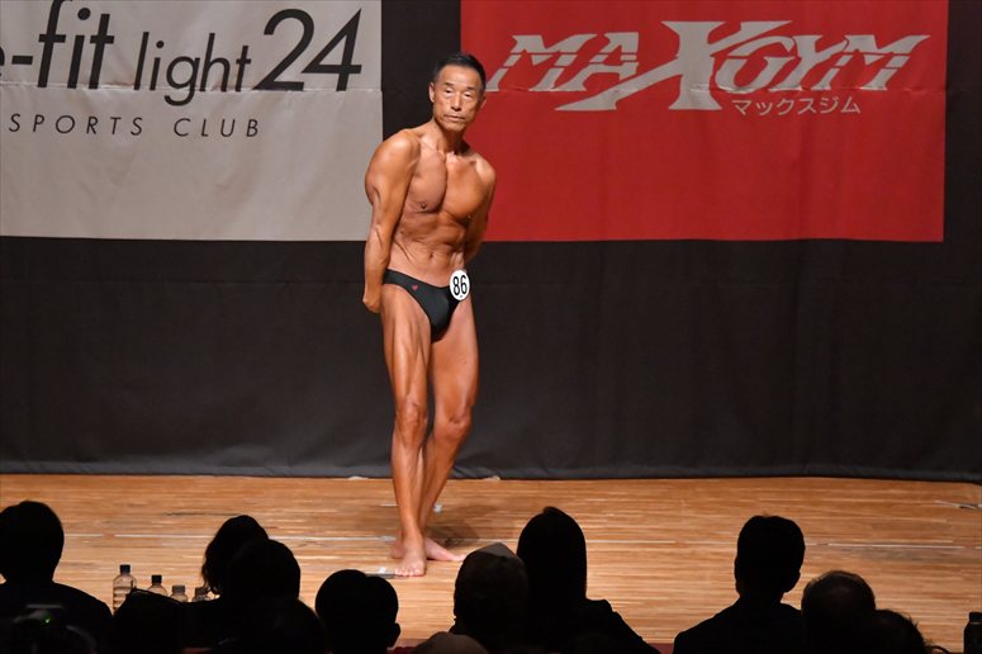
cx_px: 491
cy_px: 327
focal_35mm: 240
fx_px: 6544
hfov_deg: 8.6
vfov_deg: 5.7
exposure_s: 1/400
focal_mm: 160
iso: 10000
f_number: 5.6
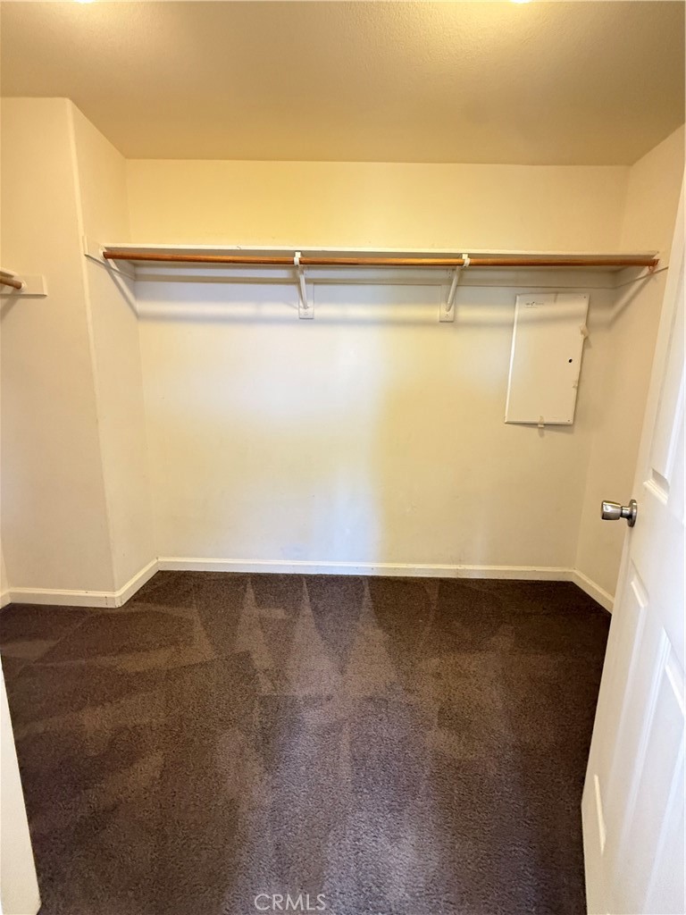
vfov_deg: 102.1
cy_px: 458
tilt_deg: -9.8
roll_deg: -0.5
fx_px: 370
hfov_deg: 85.7
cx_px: 343
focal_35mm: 14
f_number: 2.2
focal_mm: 2.22
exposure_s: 1/60
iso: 640
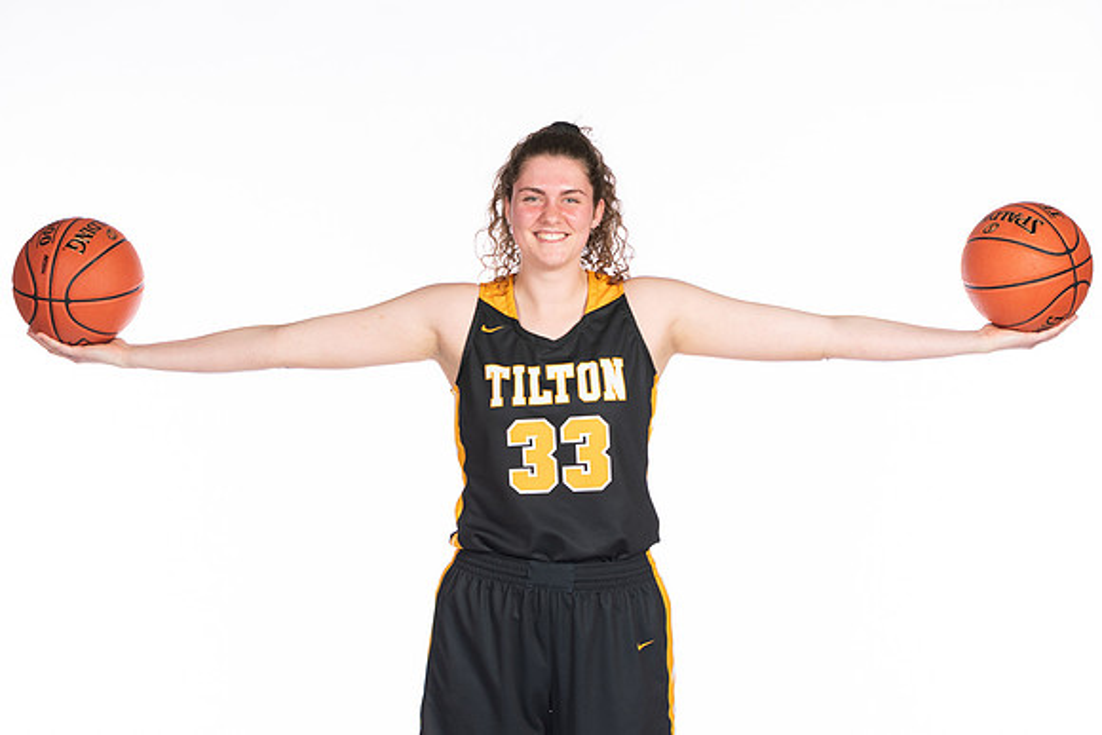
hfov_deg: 14.2
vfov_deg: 9.5
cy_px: 245
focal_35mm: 144
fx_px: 4409
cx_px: 546
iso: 100
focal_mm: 70
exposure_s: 1/100
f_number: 5
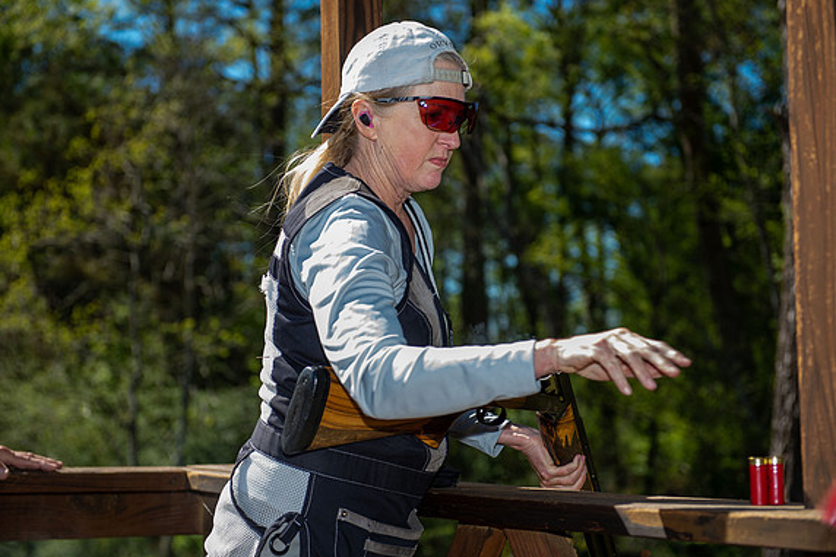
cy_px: 276
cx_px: 418
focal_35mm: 71
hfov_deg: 28.5
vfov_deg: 19.2
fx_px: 1648
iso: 50
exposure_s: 1/250
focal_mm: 70
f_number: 4
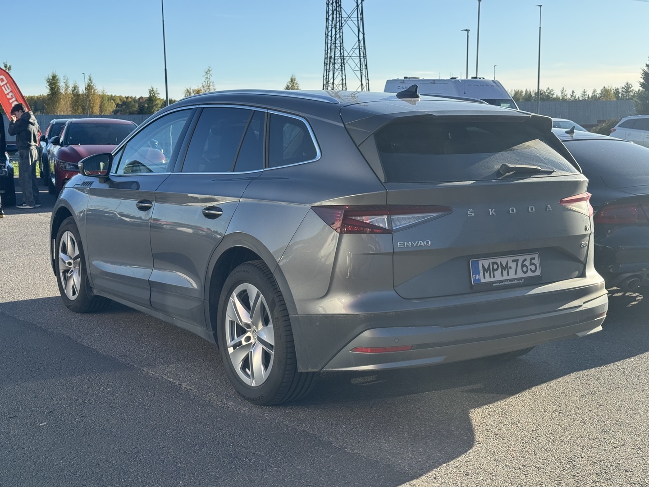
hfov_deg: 39.7
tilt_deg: -7.6
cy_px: 244
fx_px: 900
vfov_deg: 30.3
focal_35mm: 48
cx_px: 324
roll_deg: +0.9
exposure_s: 1/2045
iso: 64
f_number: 1.78
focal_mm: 6.76
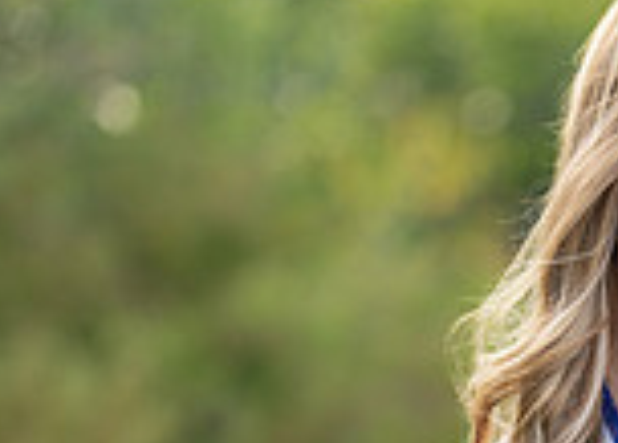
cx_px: 803
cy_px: 600
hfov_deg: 9.6
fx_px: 3603
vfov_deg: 7.0
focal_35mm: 205
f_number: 1.2
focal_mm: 50
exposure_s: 1/640
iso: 100
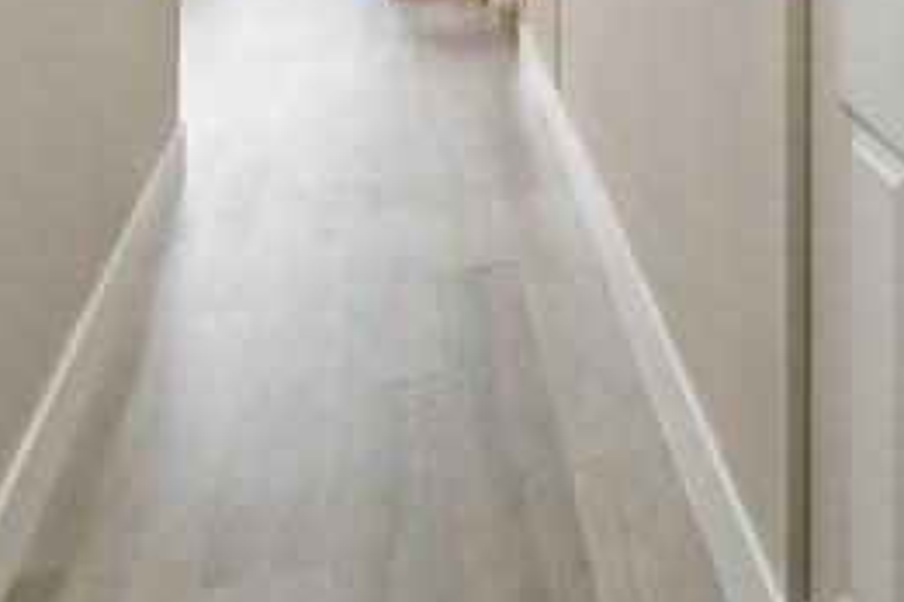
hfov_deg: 39.0
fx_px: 1155
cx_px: 852
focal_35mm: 46
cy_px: -234
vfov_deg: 24.5
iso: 200
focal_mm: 10
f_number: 4.5
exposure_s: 1/60
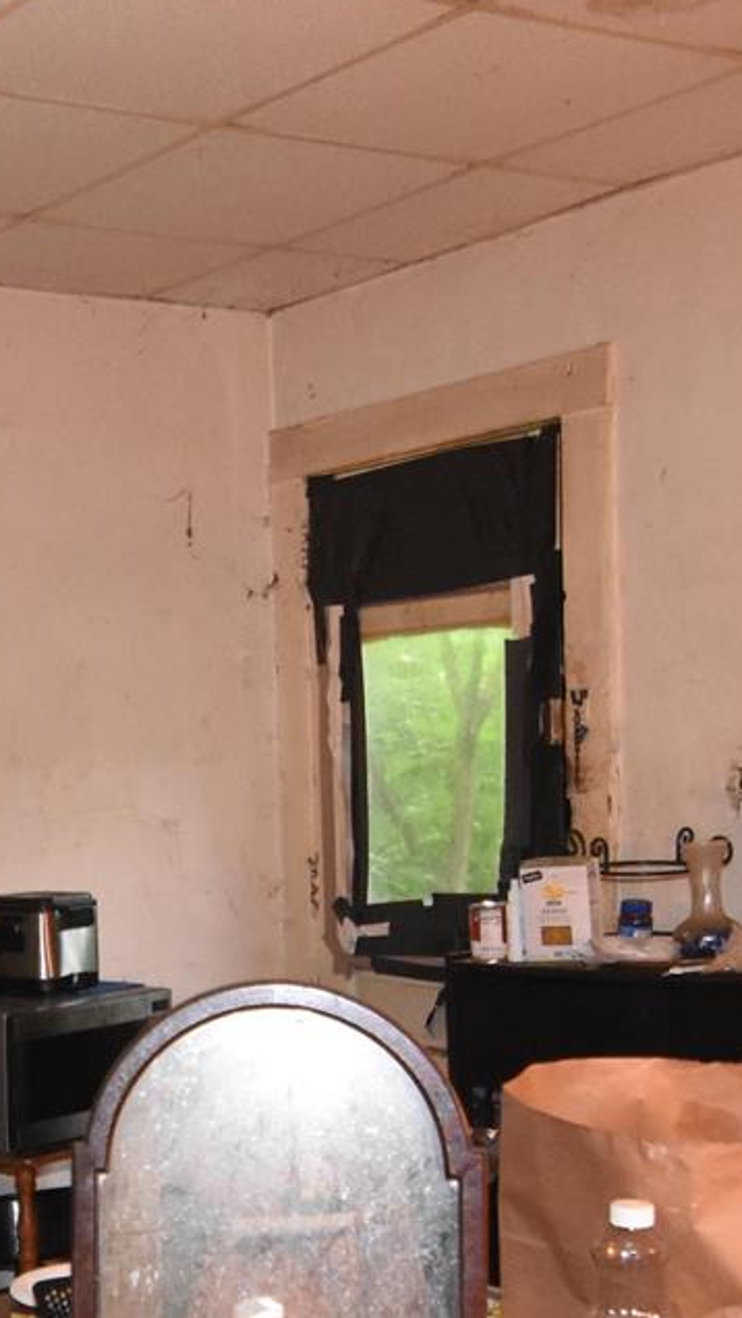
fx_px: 1947
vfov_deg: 36.5
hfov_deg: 20.5
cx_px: -93
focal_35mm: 56
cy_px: 994
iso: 2200
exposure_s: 1/60
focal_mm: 11
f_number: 2.8
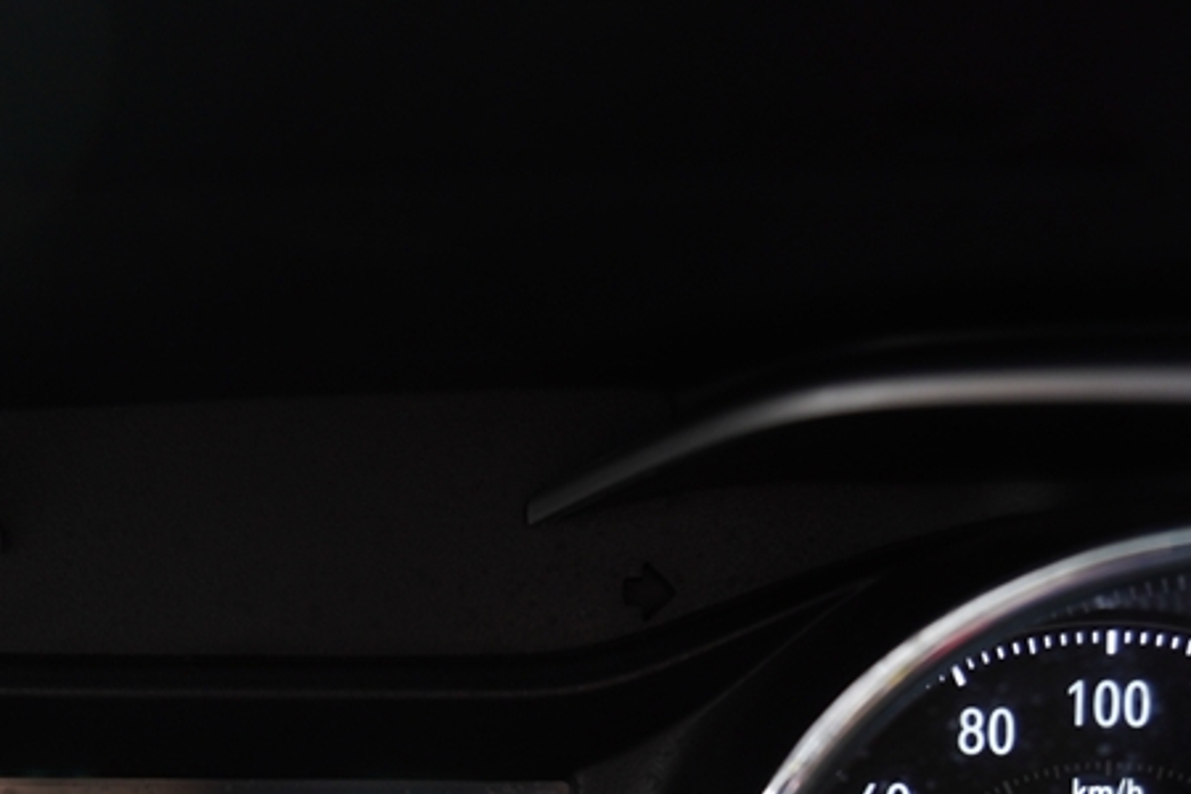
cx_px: 273
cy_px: 859
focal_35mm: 82
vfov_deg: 16.2
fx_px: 2713
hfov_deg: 24.4
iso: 200
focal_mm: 24
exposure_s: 1/40
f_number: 2.8
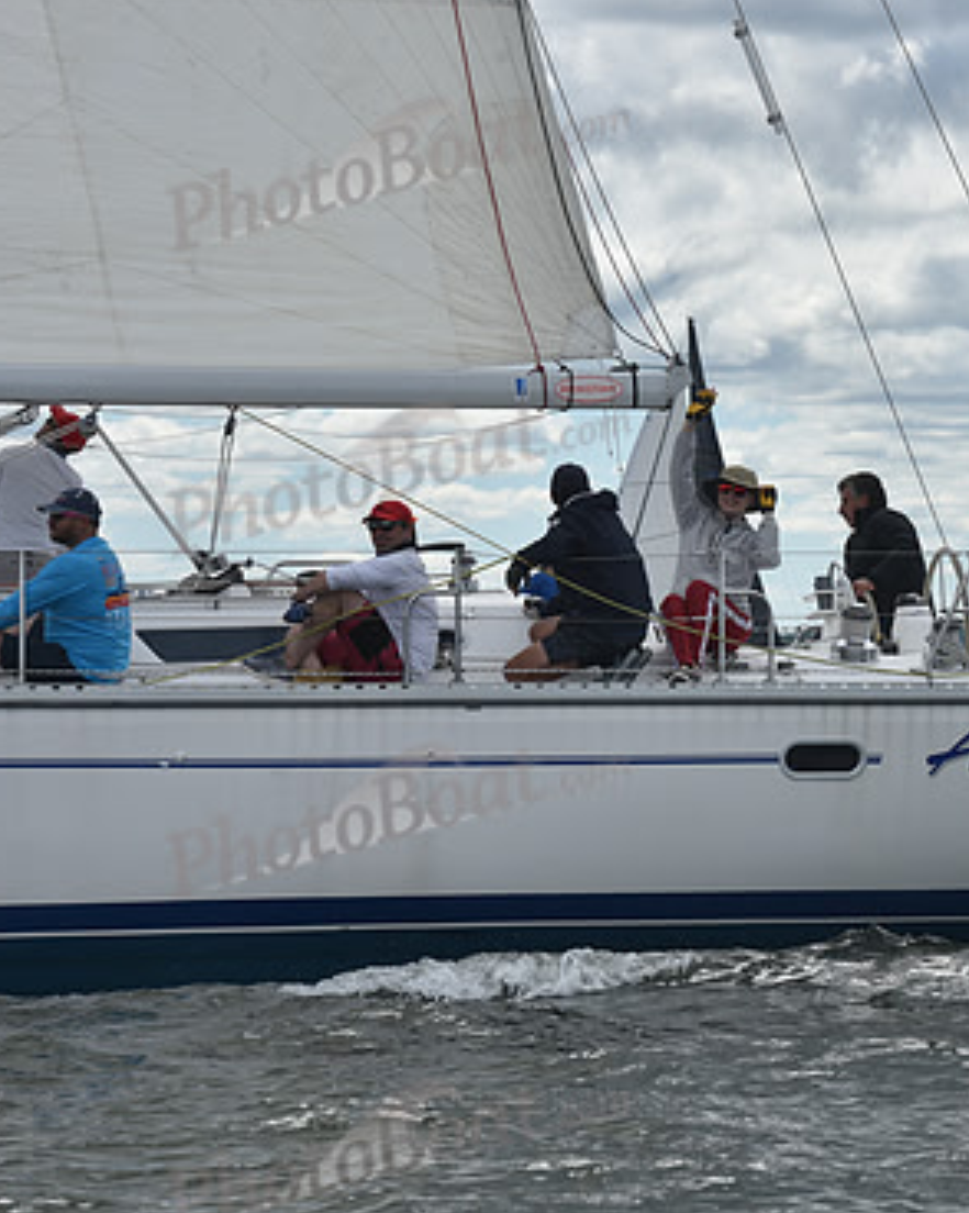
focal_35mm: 185
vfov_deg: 10.4
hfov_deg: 8.3
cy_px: 595
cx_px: 804
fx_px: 6637
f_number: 10
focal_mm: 125
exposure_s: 1/800
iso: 250
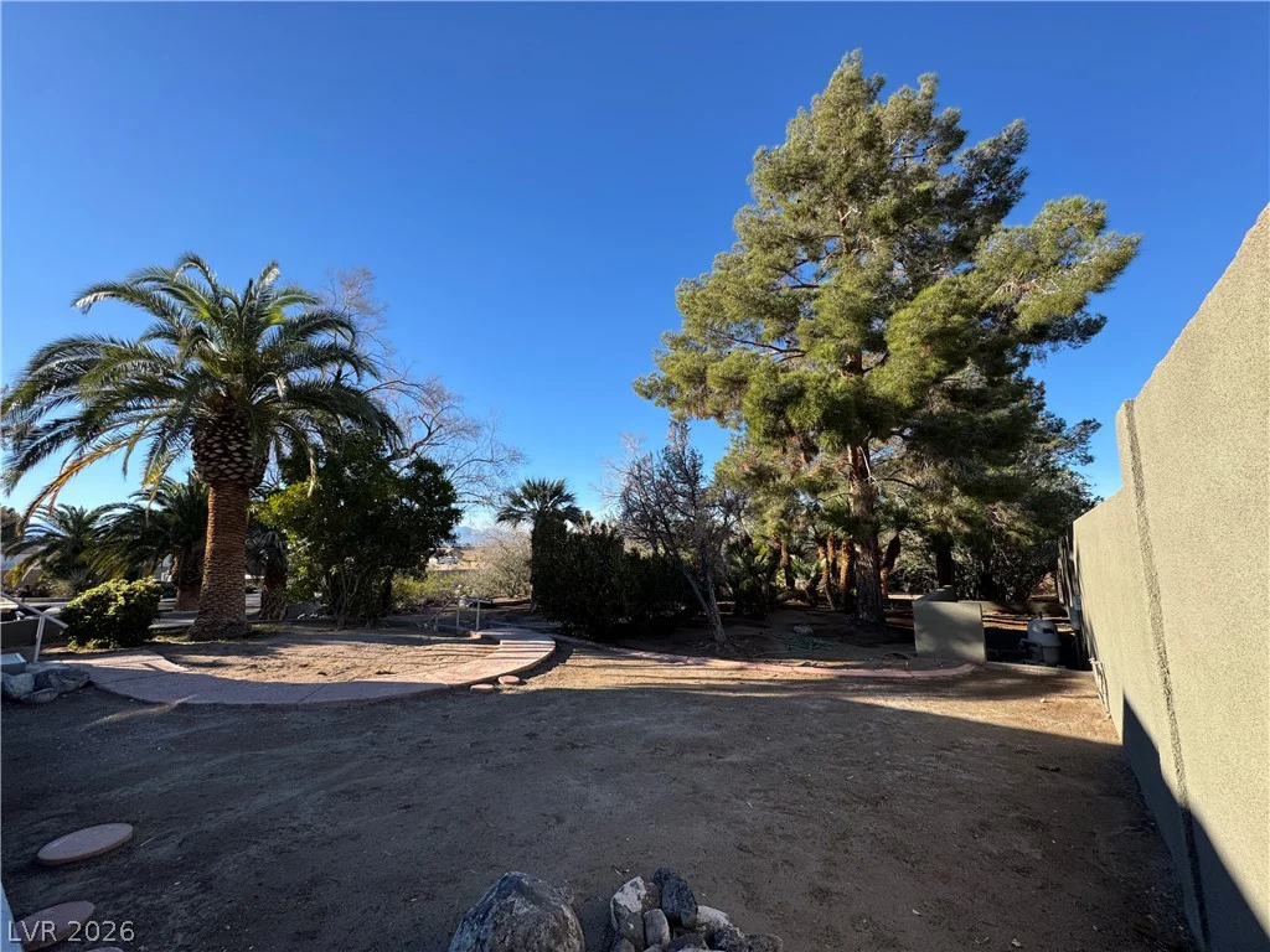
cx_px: 635
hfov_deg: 102.1
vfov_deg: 85.7
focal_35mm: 14
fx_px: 514
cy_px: 476
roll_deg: +1.0
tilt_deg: +8.0
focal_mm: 2.22
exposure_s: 1/849
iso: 40
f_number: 2.2
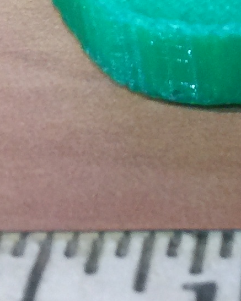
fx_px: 1508
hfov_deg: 8.7
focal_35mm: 169
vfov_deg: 10.6
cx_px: 440
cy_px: -271
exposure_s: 1/15
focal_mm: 4.15
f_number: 2.2
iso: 40
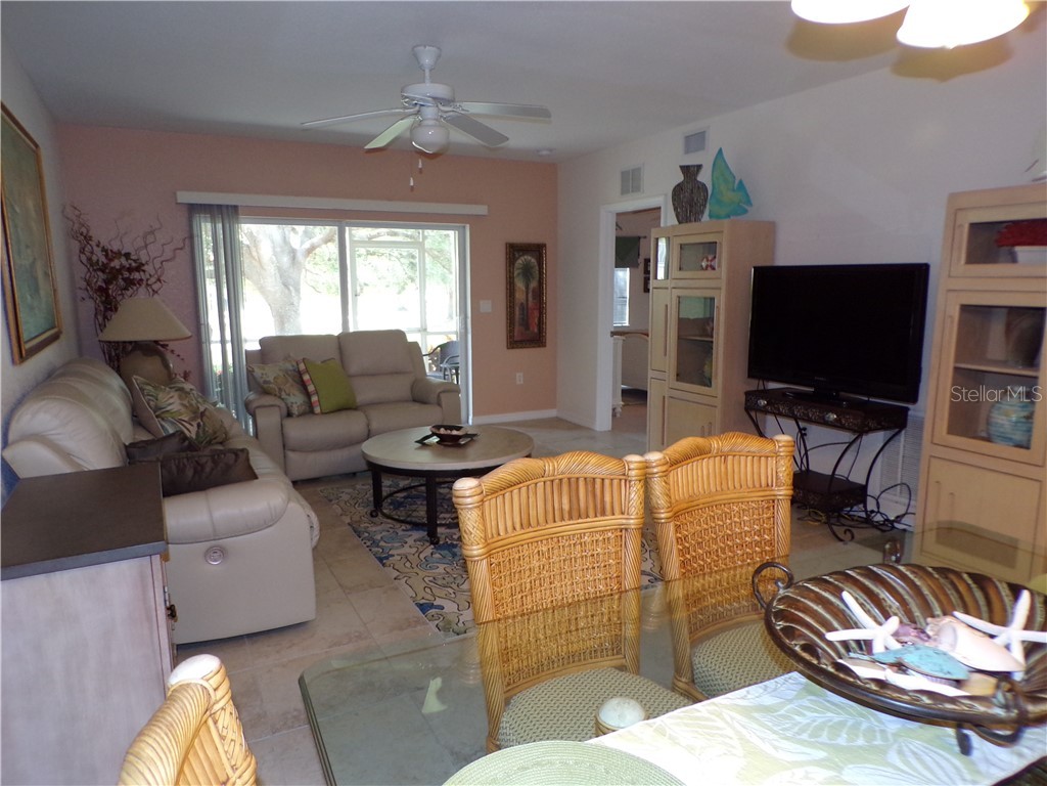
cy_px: 393
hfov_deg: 71.6
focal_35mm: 24
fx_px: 726
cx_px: 524
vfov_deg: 56.8
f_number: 3
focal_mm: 4.3
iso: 200
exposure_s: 1/34
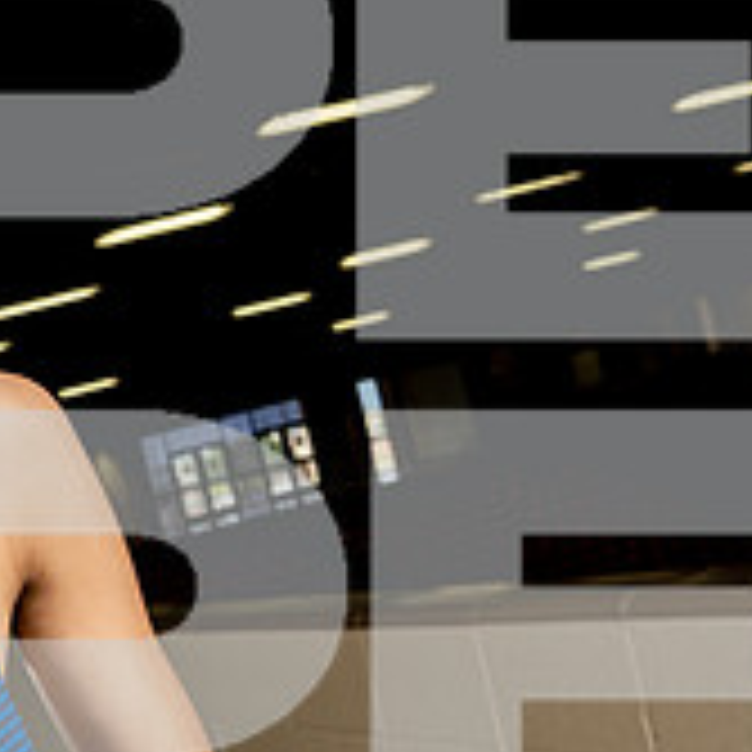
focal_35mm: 74
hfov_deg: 21.0
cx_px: -257
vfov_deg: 22.9
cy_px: 651
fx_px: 1819
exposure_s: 1/250
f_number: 5.6
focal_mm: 25
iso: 320
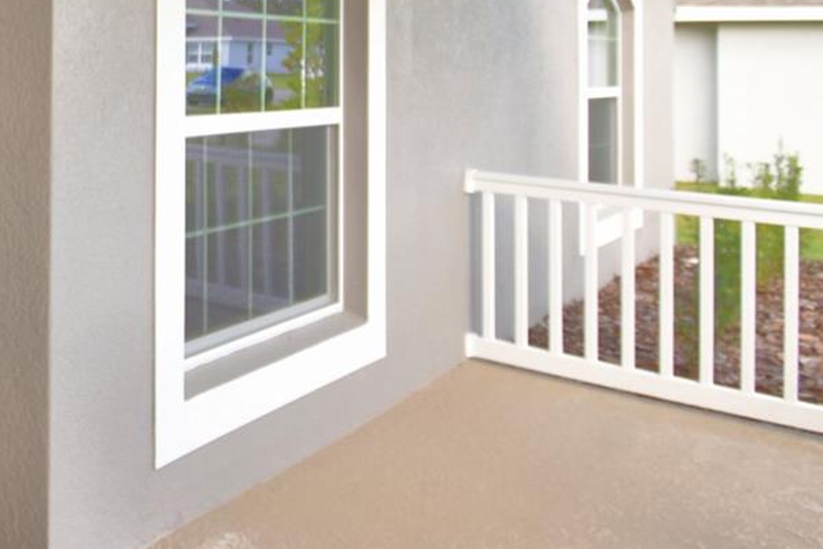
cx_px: -88
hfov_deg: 39.4
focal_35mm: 40
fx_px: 914
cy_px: 14
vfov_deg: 31.2
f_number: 4.5
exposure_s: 1/60
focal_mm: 10
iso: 100
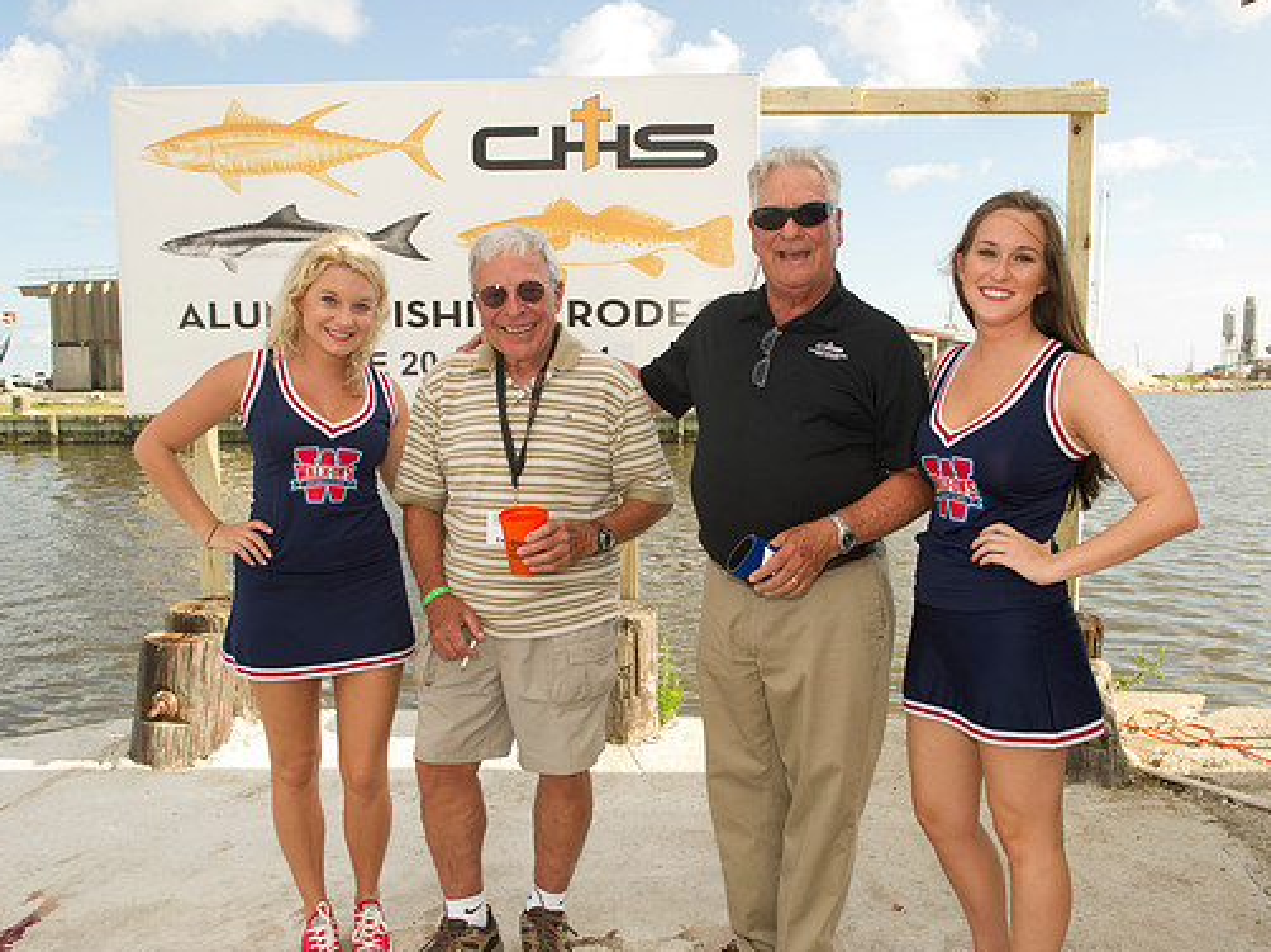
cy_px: 484
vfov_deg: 46.8
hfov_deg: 59.9
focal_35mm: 30
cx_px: 694
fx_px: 1101
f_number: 10
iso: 400
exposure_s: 1/160
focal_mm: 27
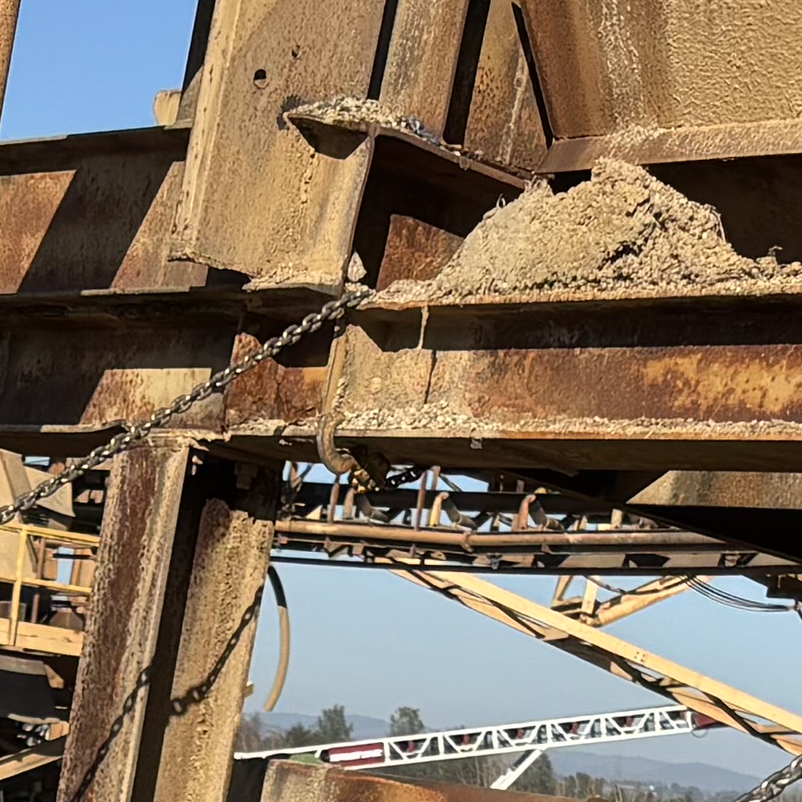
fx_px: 3958
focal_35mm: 151
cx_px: 118
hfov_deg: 11.5
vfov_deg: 11.0
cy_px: 1300
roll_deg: -7.6
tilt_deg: -7.7
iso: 50
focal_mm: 5.96
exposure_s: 1/3650
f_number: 1.6
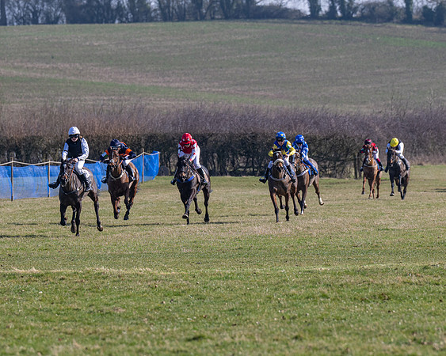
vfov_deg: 4.0
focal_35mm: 387
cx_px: 139
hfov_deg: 5.0
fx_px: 5110
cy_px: 182
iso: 200
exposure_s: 1/1250
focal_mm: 200
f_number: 5
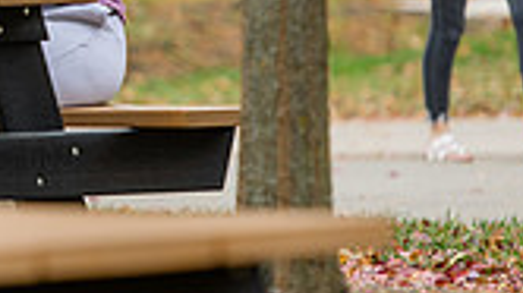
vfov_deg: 1.9
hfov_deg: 3.5
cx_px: -132
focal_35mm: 622
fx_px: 8618
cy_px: -55
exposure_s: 1/320
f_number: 3.2
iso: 160
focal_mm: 170
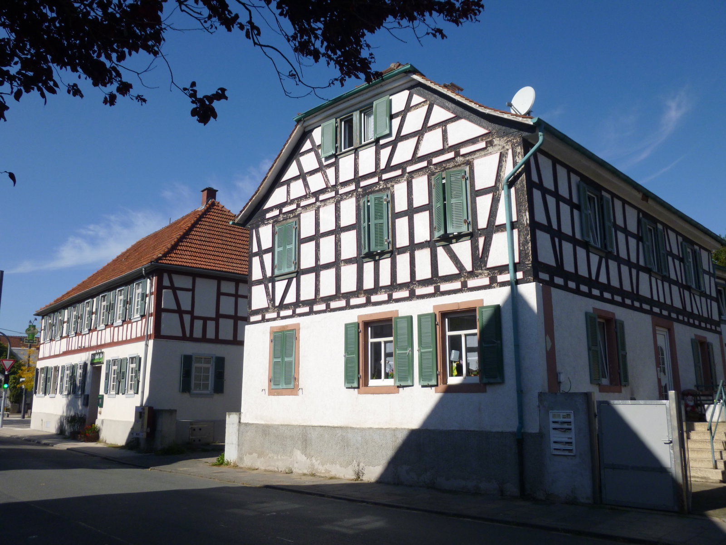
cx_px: 363
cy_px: 272
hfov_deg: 61.7
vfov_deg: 48.2
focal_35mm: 29
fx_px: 608
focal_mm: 5.2
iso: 100
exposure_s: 1/200
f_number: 9
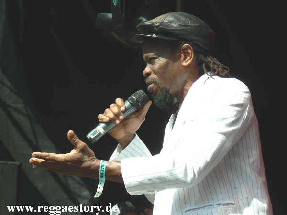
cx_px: 144
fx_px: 1409
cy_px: 108
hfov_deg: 11.6
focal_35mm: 170
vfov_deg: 8.7
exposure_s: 1/200
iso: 64
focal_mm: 29.1
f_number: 4
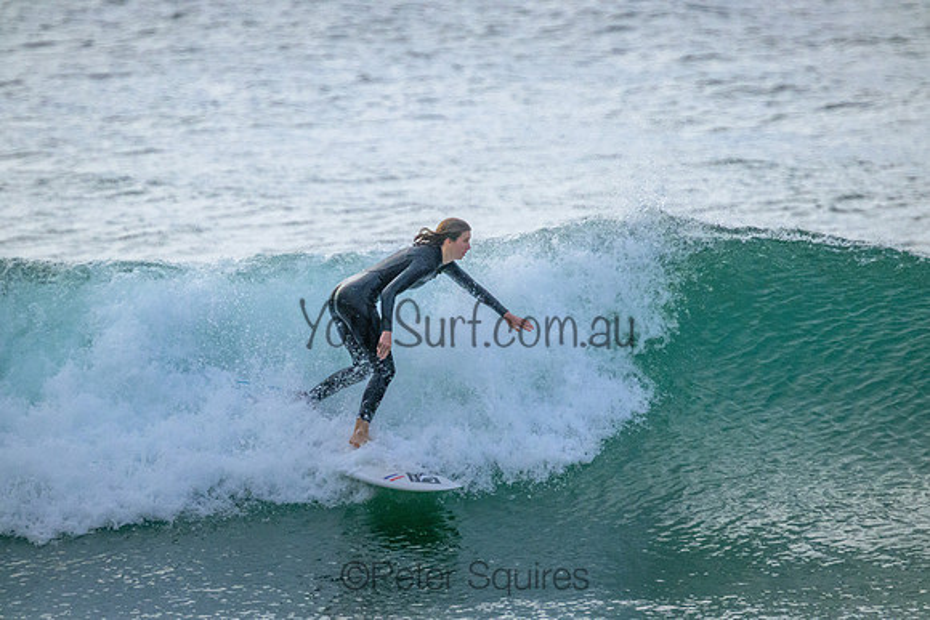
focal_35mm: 800
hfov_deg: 2.6
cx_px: 465
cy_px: 310
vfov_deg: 1.7
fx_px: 20671
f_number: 11
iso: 6400
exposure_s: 1/2000
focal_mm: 800
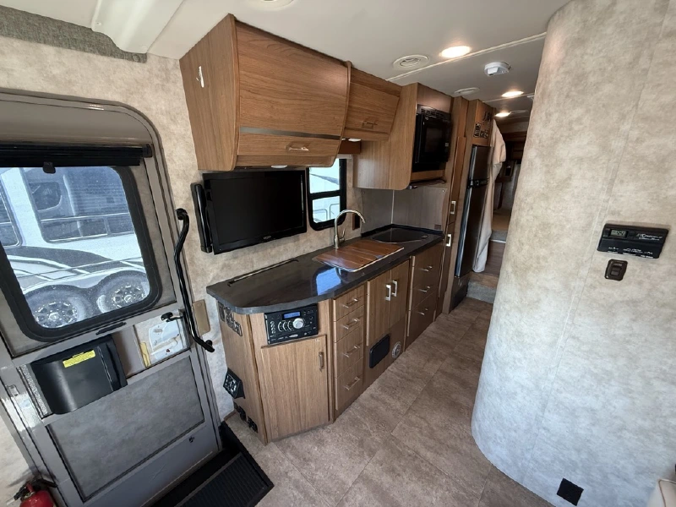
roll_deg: +1.0
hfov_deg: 102.1
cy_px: 254
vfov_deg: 85.7
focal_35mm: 14
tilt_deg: -18.4
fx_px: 273
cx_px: 338
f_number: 2.2
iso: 320
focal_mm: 2.22
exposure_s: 1/71
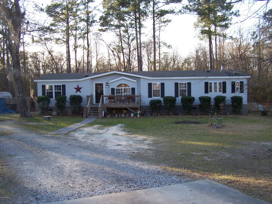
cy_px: 102
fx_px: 299
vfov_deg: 37.7
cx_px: 136
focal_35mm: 38
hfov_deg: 49.0
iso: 80
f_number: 2.8
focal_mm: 6.3
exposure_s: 1/180
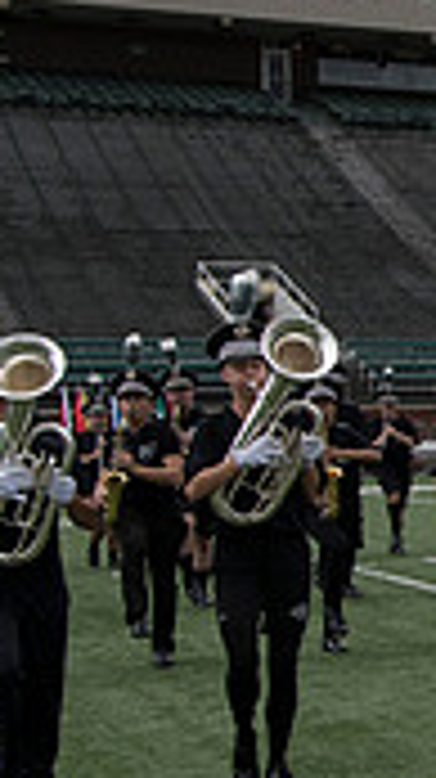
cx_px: 1236
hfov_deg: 9.2
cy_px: 452
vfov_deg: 19.6
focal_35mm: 109
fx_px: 2246
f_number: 5.6
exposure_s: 1/3200
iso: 640
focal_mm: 31
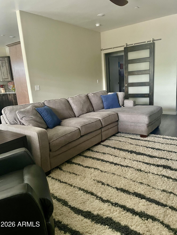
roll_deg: +4.6
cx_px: 88
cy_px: 118
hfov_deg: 53.1
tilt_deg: -12.4
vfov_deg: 67.3
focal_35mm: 26
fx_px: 177
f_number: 1.6
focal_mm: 4.2
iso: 640
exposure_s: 1/30
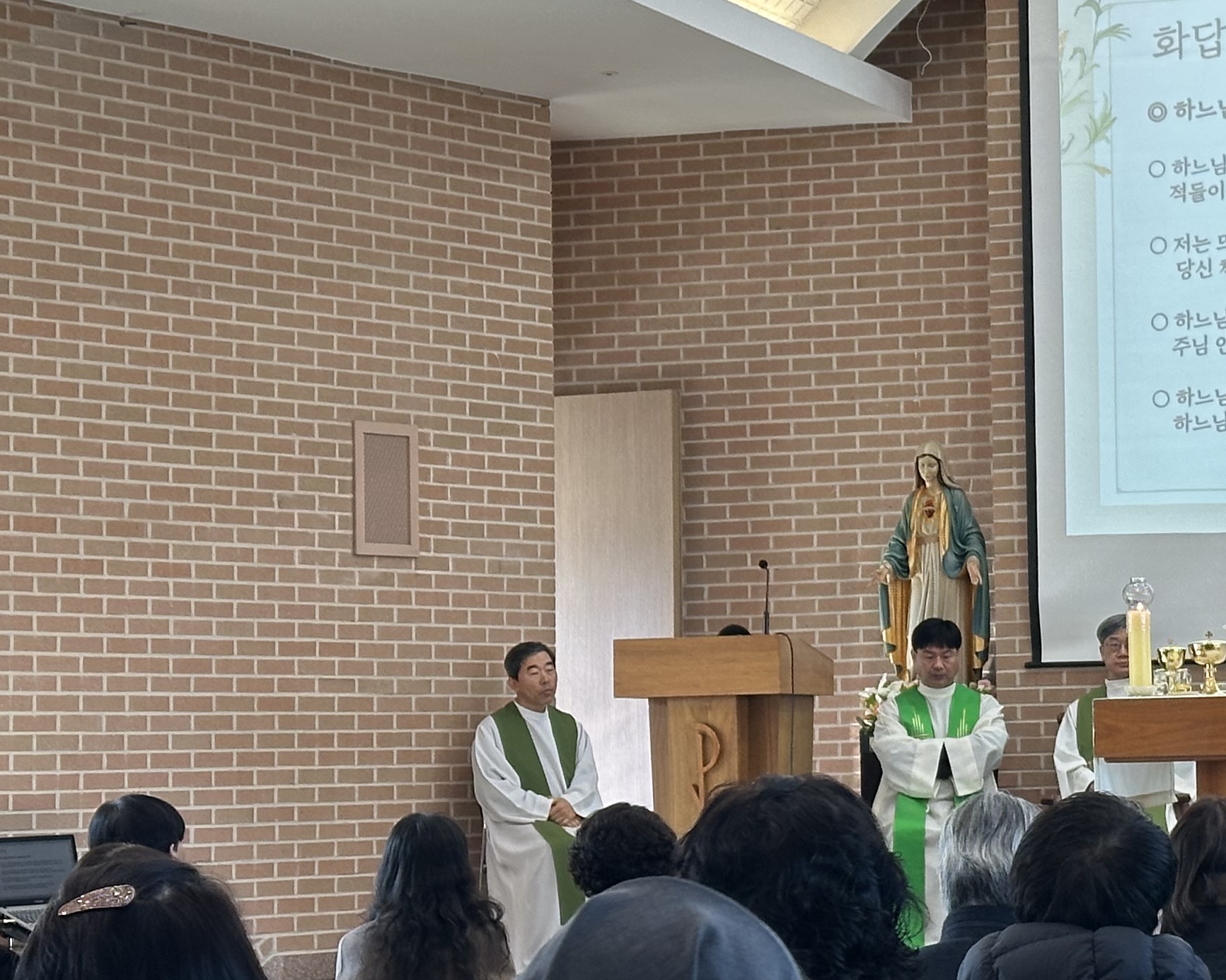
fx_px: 3955
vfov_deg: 14.1
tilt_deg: +2.5
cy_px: 523
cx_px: 1242
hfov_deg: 17.2
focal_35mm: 109
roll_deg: +1.6
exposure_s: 1/120
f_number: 1.78
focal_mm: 6.86
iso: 50
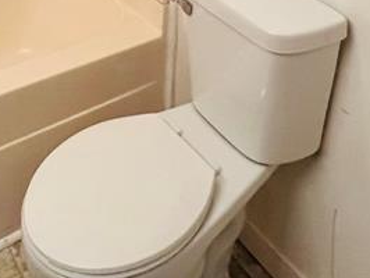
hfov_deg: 38.1
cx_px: 157
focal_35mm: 50
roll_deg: -1.7
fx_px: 535
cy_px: -242
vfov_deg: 19.9
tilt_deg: -3.1
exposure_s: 1/120
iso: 200
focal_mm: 1.57
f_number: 1.8
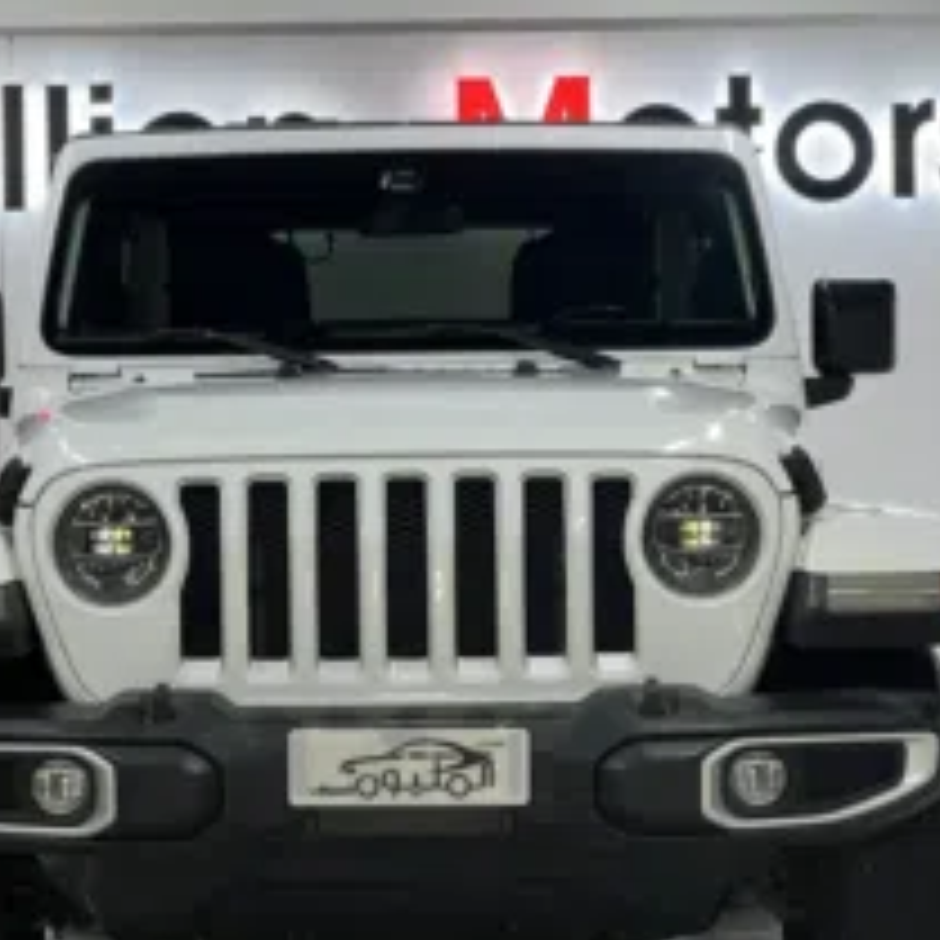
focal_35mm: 130
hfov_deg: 13.4
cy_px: 625
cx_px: 418
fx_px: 3994
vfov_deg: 13.4
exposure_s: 1/50
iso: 400
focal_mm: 9
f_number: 2.8
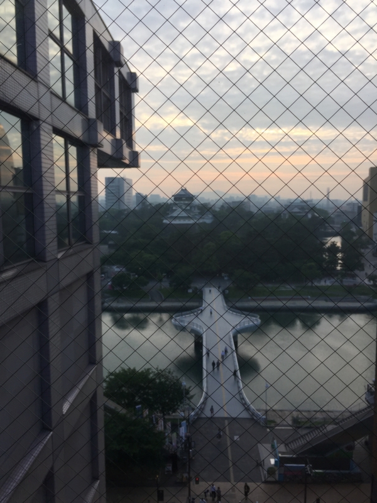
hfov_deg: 48.2
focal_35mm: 29
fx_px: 421
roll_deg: +0.2
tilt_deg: -4.6
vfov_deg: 61.7
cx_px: 188
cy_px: 252
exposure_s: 1/879
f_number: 2.2
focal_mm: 4.15
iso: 32
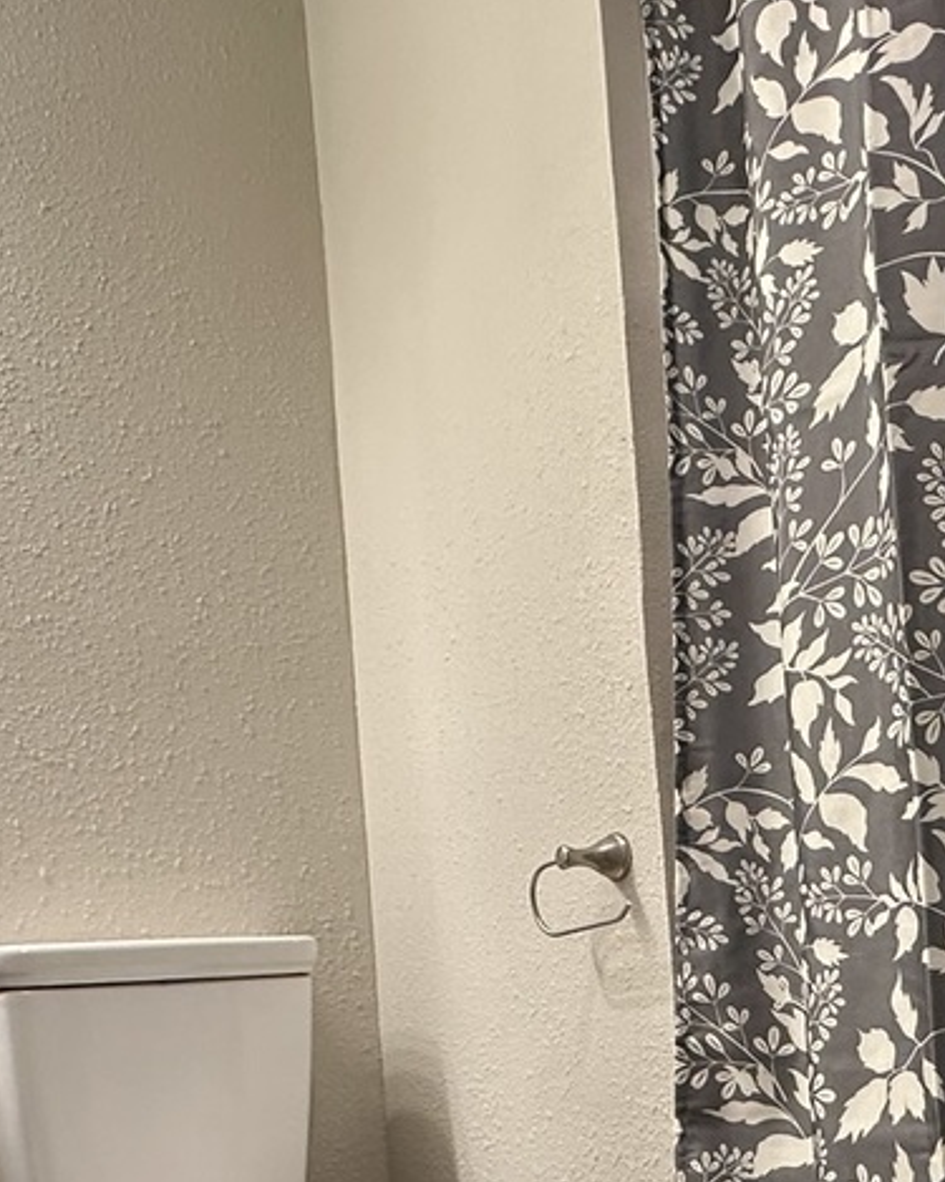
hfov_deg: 35.6
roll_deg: +4.5
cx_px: 544
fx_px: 1469
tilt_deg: +2.1
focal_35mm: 42
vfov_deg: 42.0
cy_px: 940
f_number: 2.2
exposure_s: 1/120
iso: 250
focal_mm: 2.22
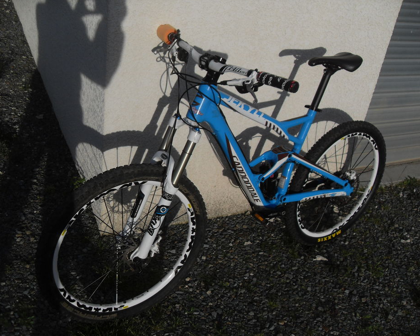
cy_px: 170
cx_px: 203
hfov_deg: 50.3
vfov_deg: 41.1
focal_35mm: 36
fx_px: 447
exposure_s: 1/750
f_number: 7
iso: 80
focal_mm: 6.3
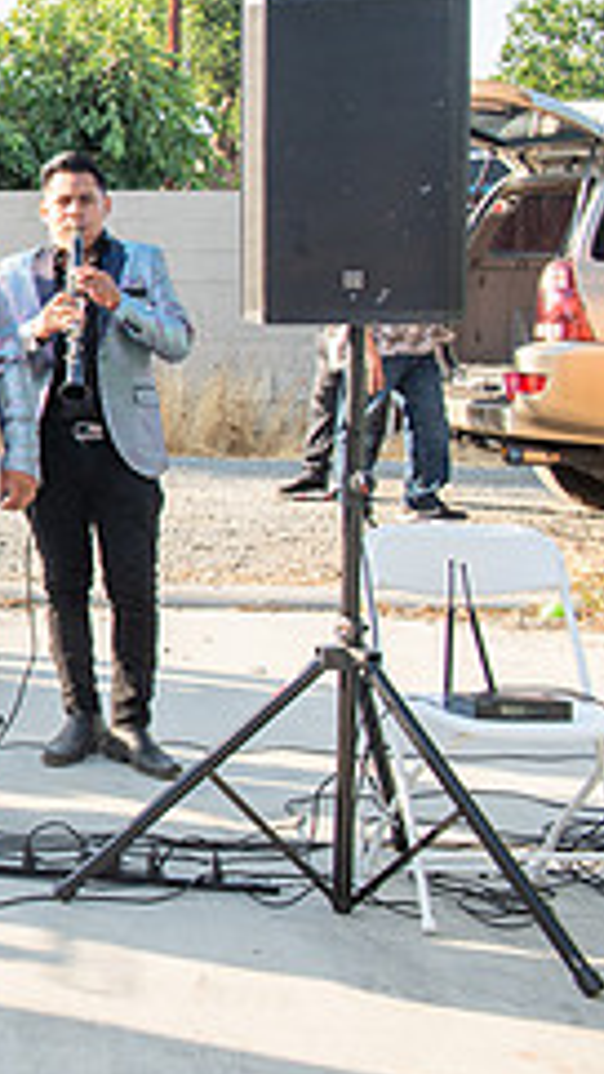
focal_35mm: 78
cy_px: 384
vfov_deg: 27.1
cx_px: -662
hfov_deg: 13.1
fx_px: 2222
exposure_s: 1/200
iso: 200
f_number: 7.1
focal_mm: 31
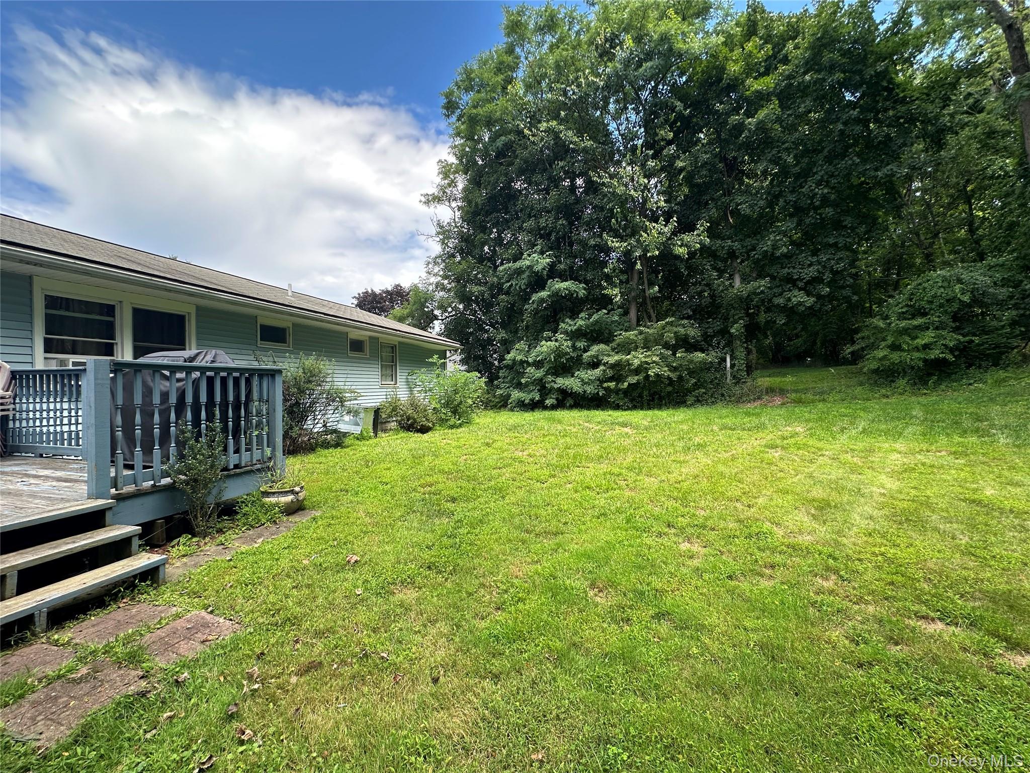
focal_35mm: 14
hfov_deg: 102.1
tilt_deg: +0.3
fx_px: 417
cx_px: 515
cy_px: 386
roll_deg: -0.5
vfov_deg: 85.7
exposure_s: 1/338
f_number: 2.2
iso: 40
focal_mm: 2.22
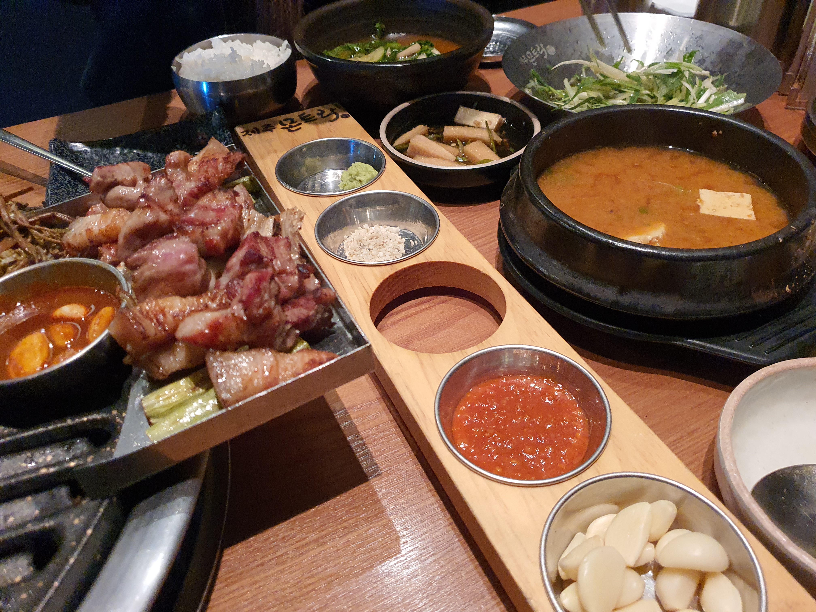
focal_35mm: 26
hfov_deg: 67.3
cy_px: 306
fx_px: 613
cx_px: 408
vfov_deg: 53.1
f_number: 1.5
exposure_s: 1/40
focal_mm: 4.3
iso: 400
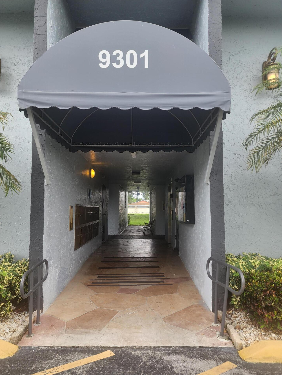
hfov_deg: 56.8
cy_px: 193
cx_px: 143
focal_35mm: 24
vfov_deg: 71.6
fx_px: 261
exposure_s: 1/120
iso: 25
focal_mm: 6.4
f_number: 1.8
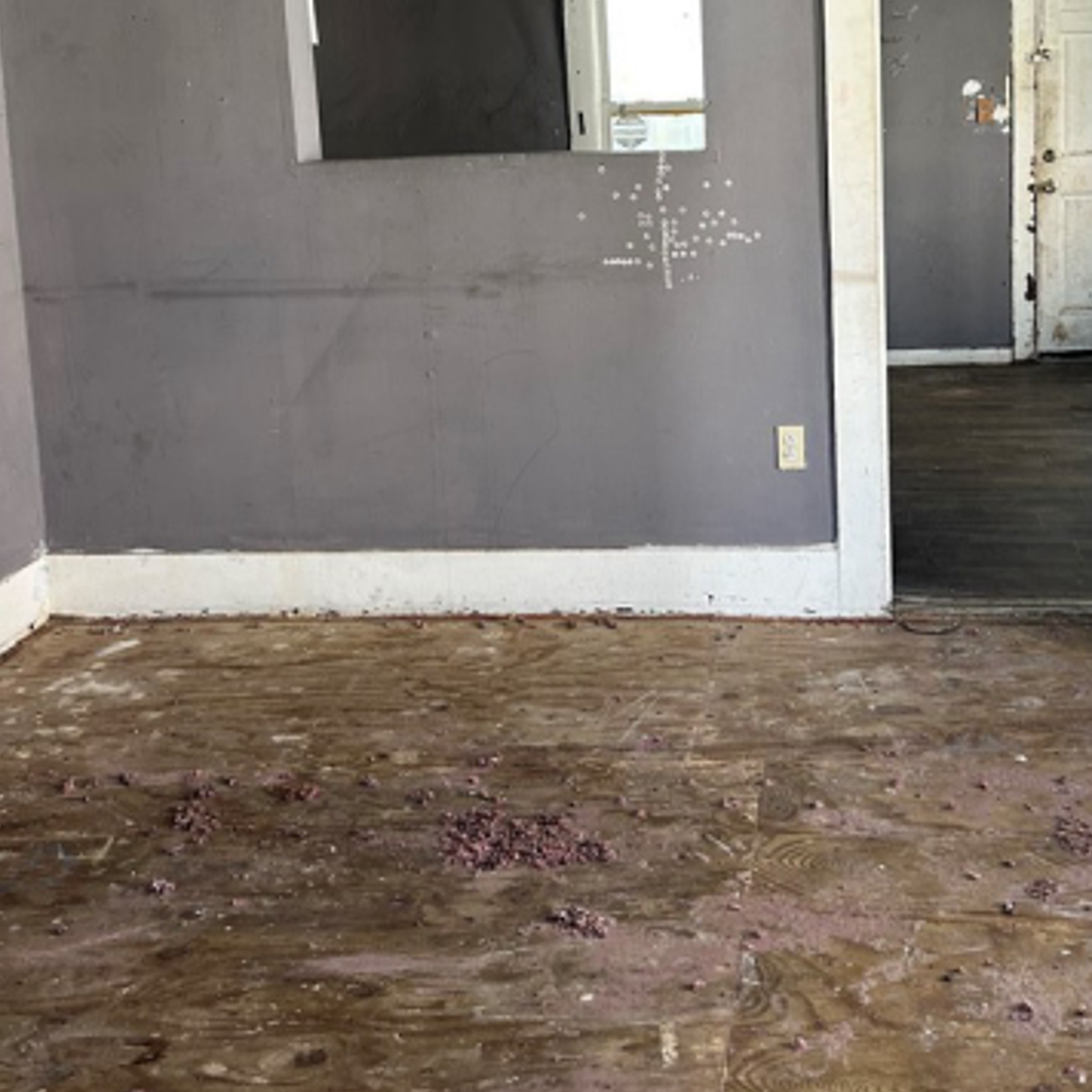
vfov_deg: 38.5
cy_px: 317
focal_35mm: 43
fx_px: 1535
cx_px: 702
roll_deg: +2.1
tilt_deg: -10.8
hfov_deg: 38.8
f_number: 1.5
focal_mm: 5.7
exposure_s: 1/102
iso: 125
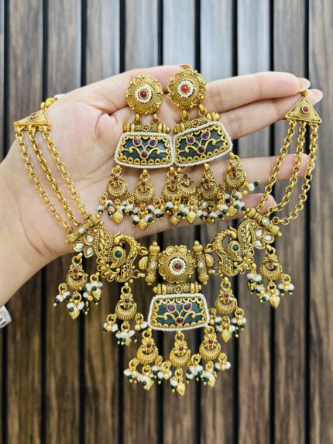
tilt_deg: +0.6
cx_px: 166
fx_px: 333
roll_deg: +0.0
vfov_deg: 67.3
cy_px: 222
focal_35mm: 26
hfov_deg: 53.1
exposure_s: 1/50
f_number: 1.6
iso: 160
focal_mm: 5.96
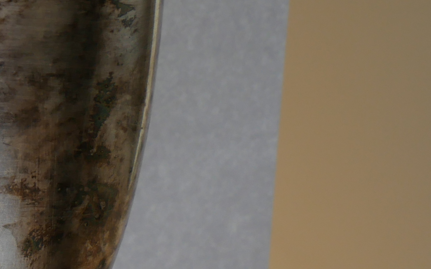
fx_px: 2079
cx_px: -301
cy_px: 263
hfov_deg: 11.2
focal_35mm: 177
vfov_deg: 7.4
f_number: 5
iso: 200
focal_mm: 22
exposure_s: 1/160
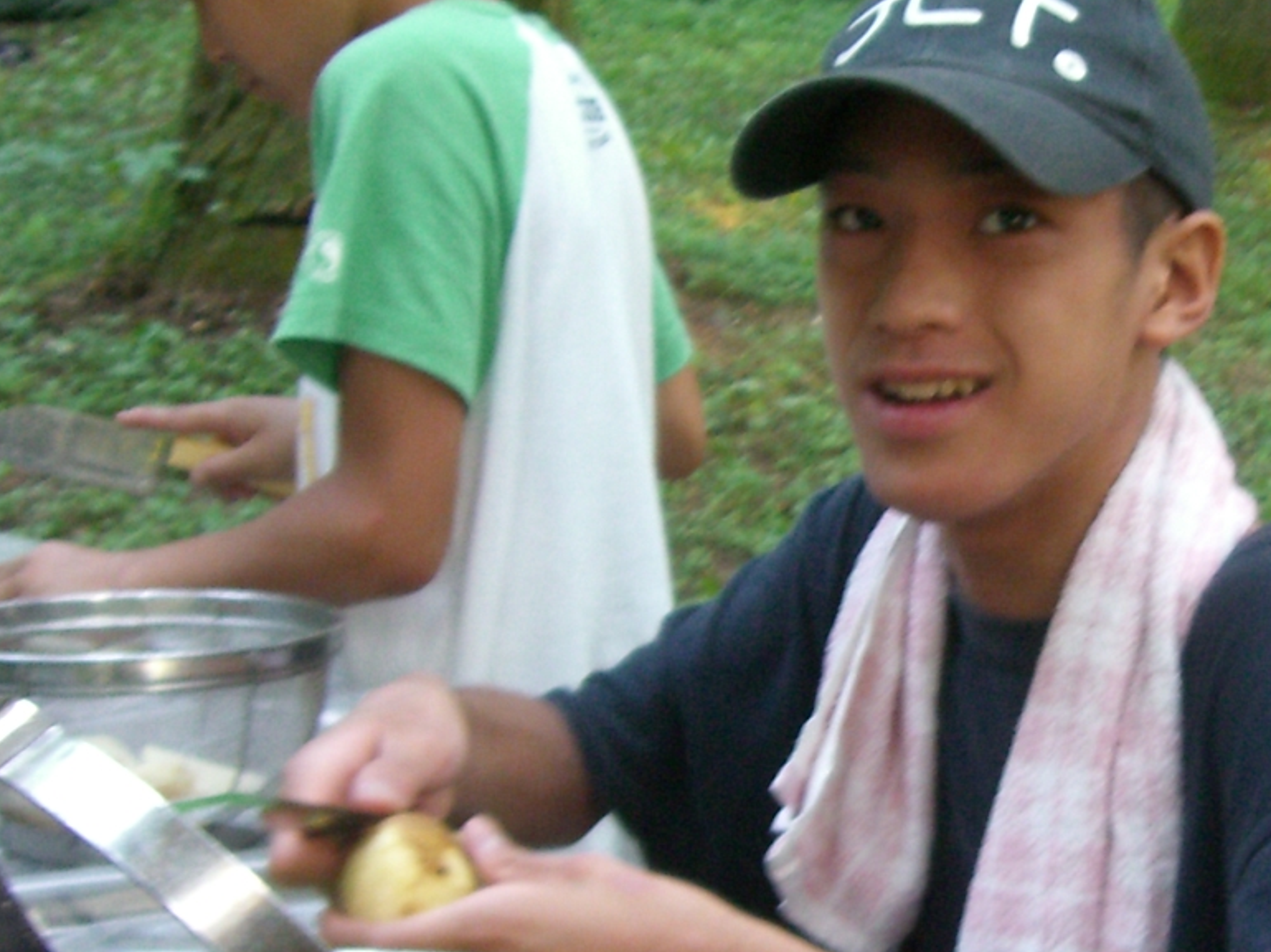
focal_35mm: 79
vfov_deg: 18.6
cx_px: 1235
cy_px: 599
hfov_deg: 23.8
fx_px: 2900
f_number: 2.7
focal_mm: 6.2
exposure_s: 1/50
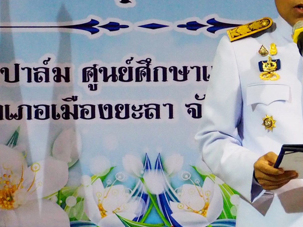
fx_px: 2914
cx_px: 52
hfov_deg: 5.9
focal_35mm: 333
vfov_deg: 4.5
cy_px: 132
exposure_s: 1/80
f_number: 6
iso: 1600
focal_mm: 44
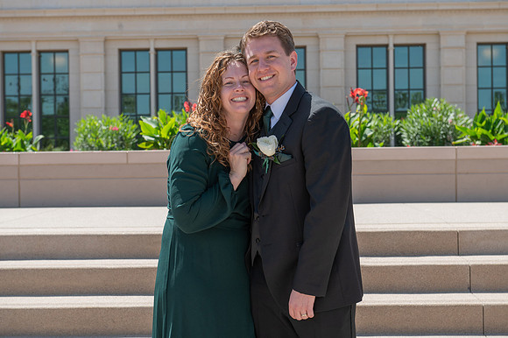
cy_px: 169
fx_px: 987
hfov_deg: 28.9
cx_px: 254
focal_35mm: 70
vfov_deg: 19.4
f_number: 7.1
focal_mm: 70
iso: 320
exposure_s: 1/800
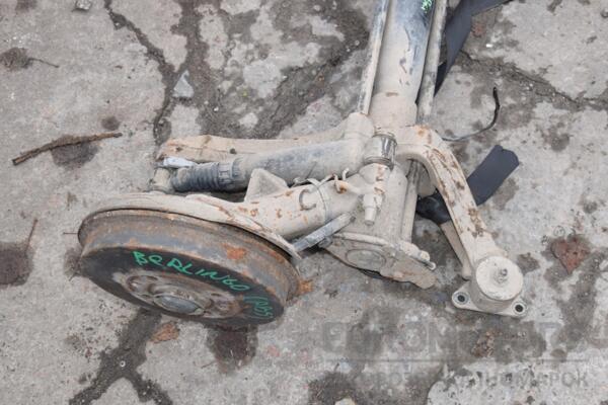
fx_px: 963
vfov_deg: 23.8
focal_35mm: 57
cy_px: 202
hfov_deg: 35.1
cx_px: 304
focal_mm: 38
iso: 800
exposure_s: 1/200
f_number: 9
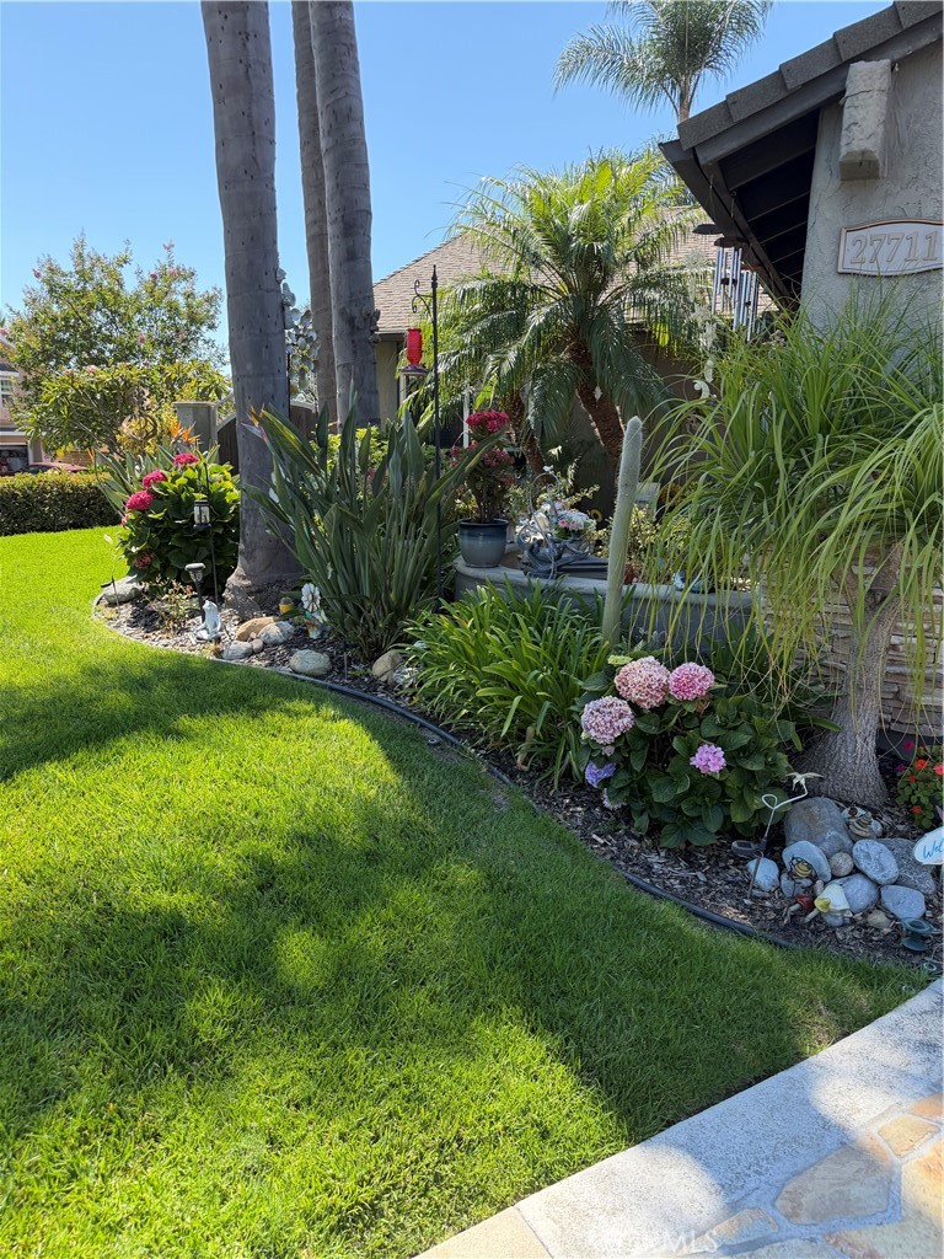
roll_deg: -1.5
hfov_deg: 56.8
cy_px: 630
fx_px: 873
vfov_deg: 71.6
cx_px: 472
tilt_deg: -11.9
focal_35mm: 24
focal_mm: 6.76
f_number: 1.78
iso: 100
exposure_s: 1/1271
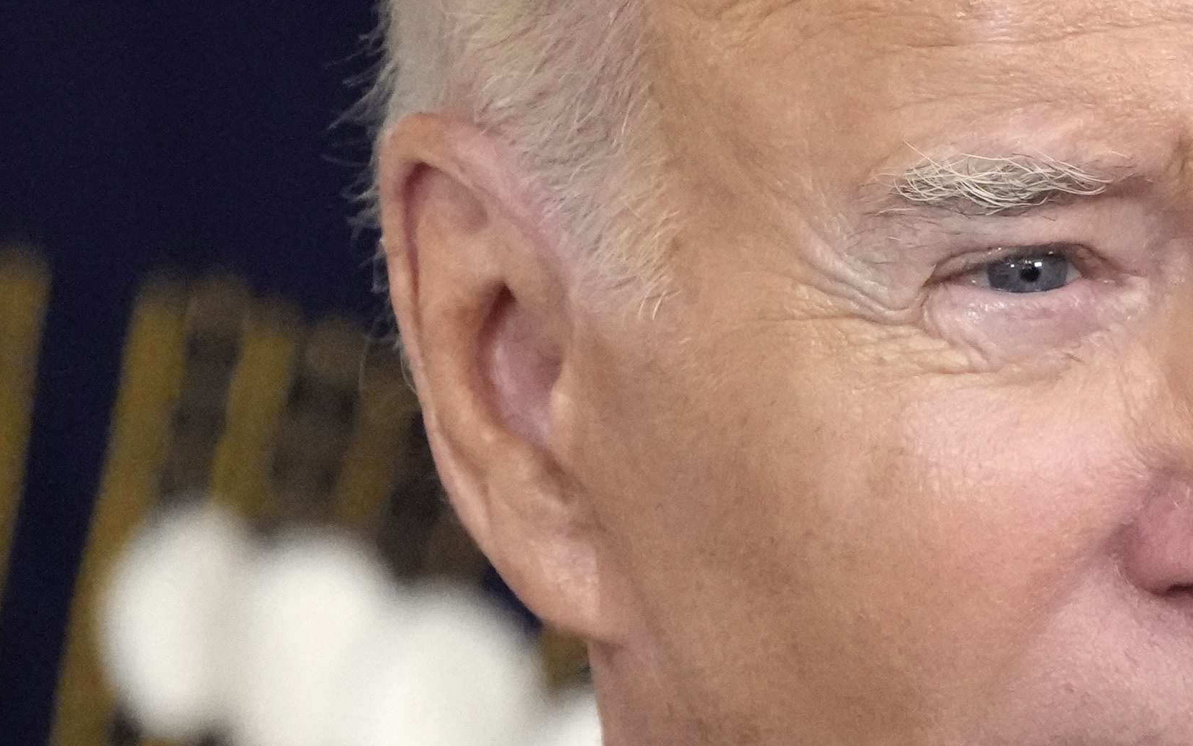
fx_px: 53392
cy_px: 1150
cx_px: 571
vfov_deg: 0.8
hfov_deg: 1.3
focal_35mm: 1642
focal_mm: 309
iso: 6400
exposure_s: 1/200
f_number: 6.3
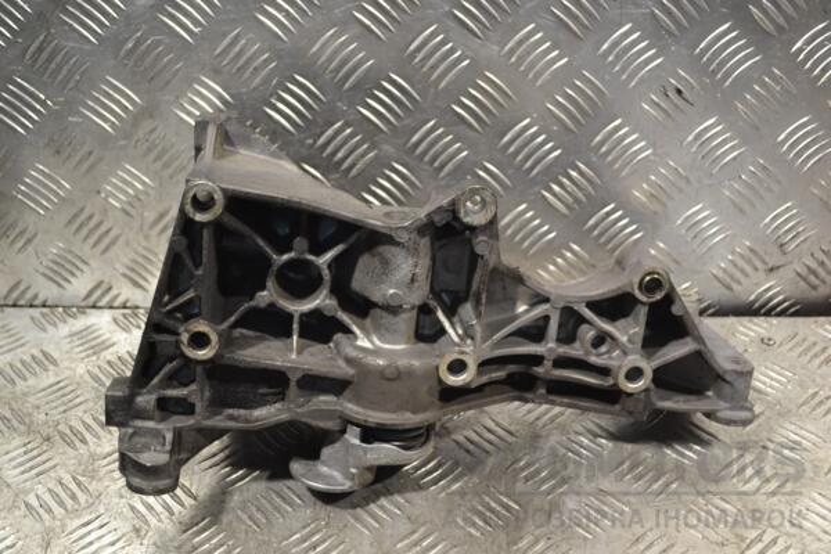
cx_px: 416
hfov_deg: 45.0
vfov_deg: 30.8
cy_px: 277
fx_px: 1004
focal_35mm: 44
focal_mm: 29
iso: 400
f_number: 4.5
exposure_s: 1/60
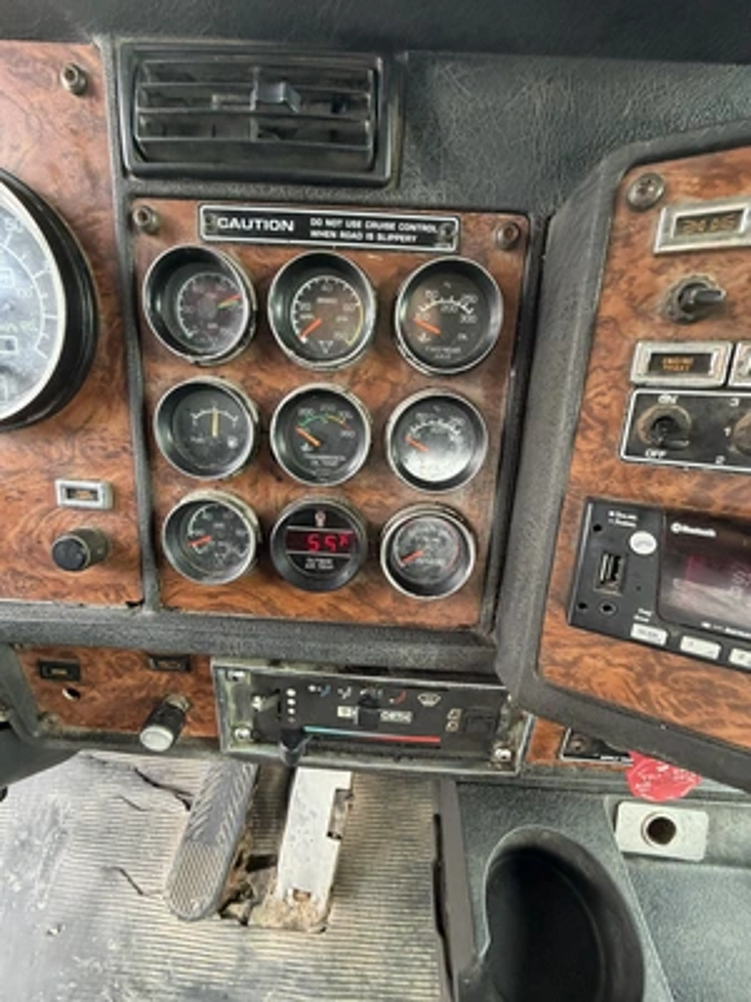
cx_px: 376
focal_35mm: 14
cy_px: 501
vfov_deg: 102.1
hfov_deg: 85.7
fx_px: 405
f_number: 2.2
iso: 320
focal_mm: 2.22
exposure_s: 1/103
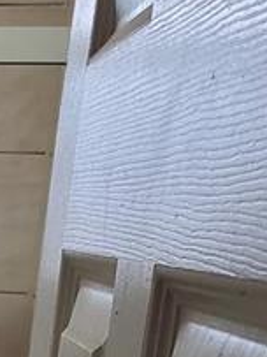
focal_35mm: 154
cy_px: 753
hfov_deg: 8.4
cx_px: -483
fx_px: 1585
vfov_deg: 11.4
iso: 200
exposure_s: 1/40
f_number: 2.4
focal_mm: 4.3
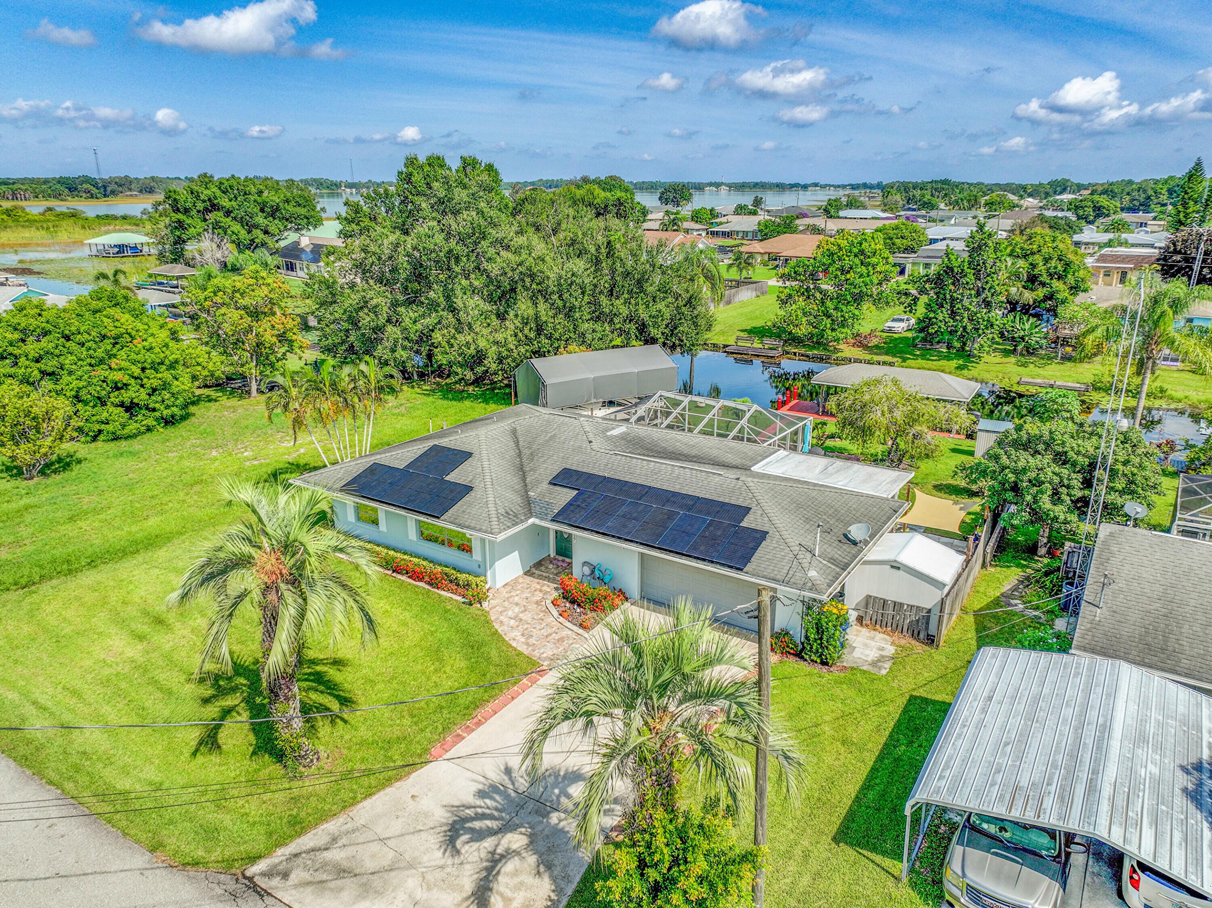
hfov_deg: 71.6
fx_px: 840
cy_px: 454
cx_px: 606
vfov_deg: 56.8
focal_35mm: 24
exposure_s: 1/2000
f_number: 2.8
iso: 100
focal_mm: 12.3
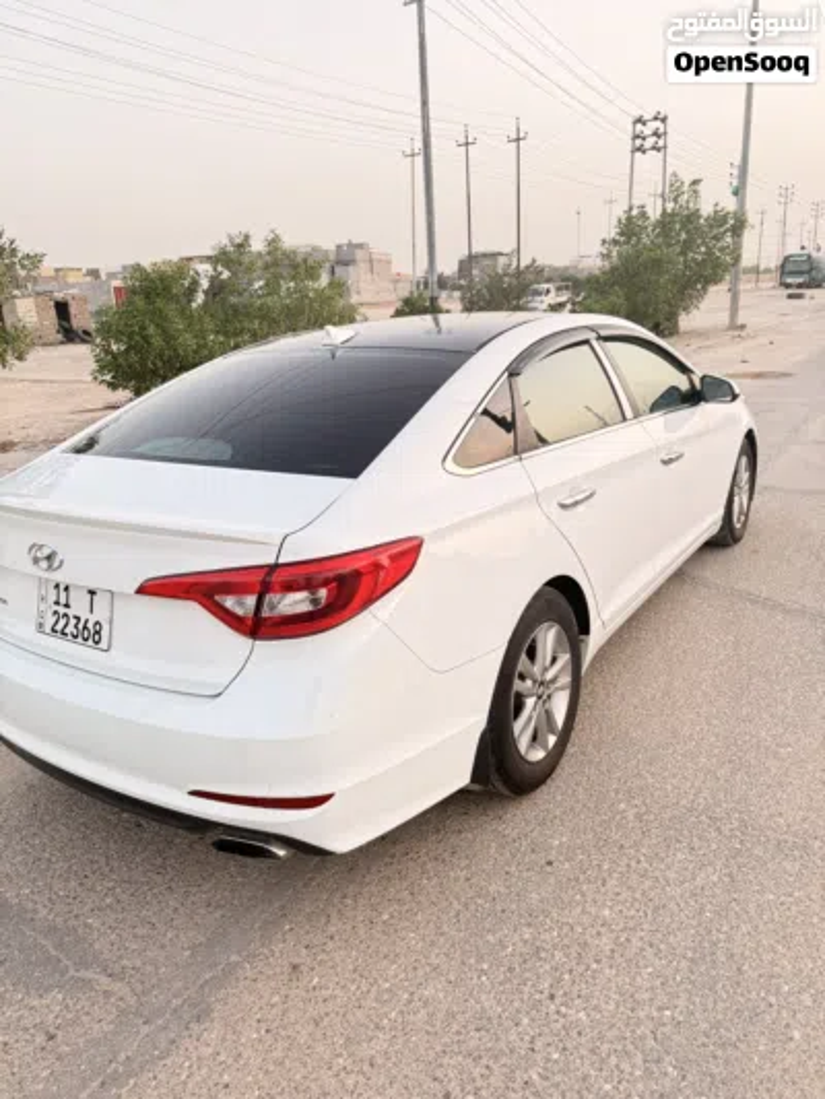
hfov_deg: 56.8
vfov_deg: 71.6
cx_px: 412
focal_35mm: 24
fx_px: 762
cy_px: 550
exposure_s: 1/123
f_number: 1.78
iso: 125
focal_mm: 6.76
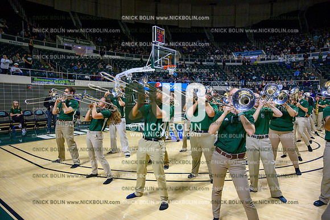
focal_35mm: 24
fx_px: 220
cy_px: 110
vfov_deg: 53.2
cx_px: 165
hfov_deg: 73.7
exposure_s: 1/800
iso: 3200
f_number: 4.5
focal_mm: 24
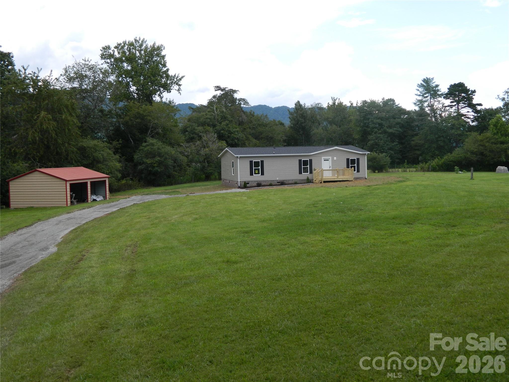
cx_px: 254
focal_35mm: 41
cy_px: 191
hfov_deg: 45.8
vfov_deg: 35.1
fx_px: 603
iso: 80
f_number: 3.5
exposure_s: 1/250
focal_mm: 7.3
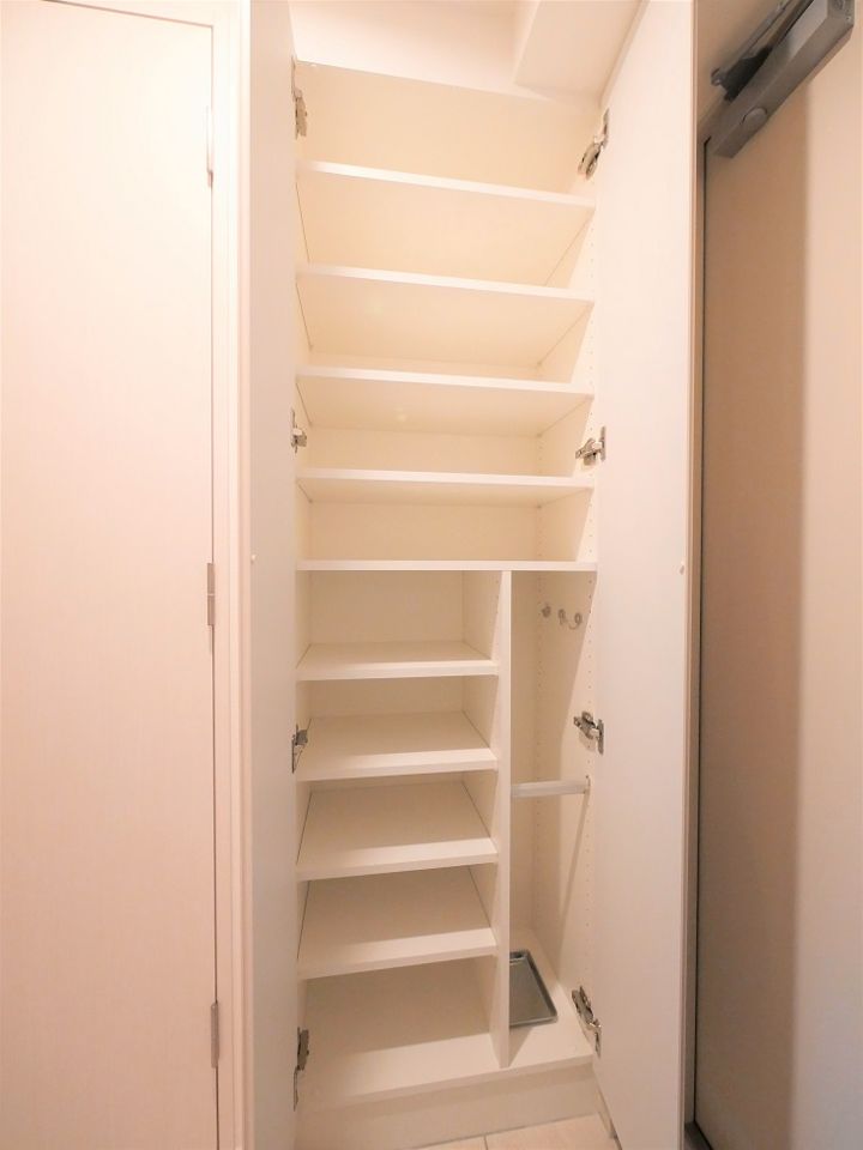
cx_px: 432
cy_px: 575
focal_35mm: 14
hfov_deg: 85.7
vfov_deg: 102.1
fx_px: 465
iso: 3200
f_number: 5
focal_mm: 7
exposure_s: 1/40
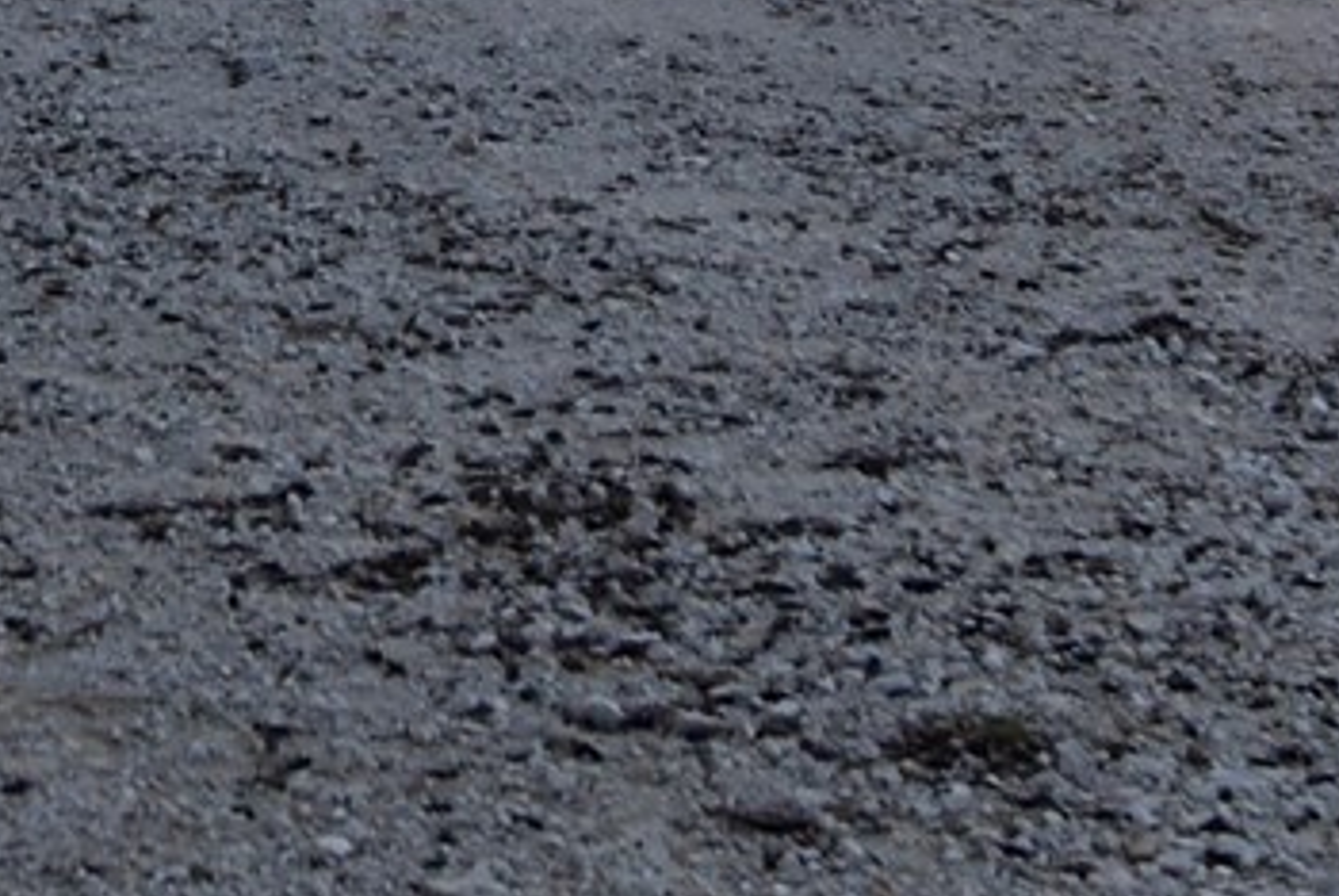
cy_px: -1570
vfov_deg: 6.8
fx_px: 6924
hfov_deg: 10.9
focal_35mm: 186
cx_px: -88
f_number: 8
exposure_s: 1/250
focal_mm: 20
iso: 100
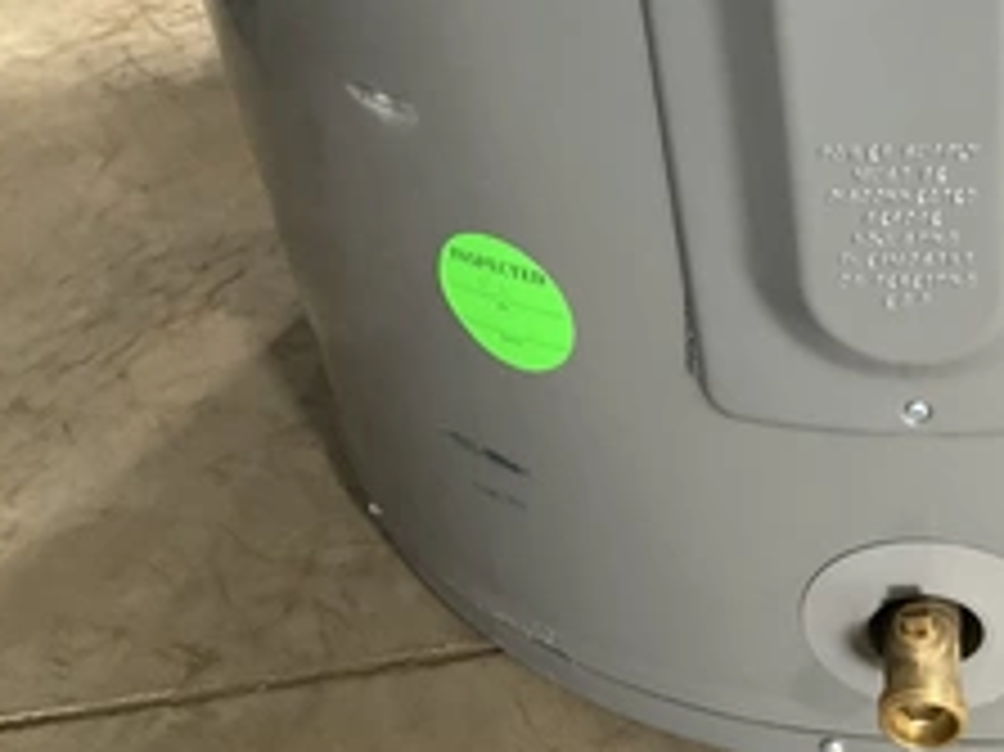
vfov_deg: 27.5
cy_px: 153
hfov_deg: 35.9
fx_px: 1507
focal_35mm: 52
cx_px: 761
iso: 160
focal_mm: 3
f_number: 1.8
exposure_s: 1/60
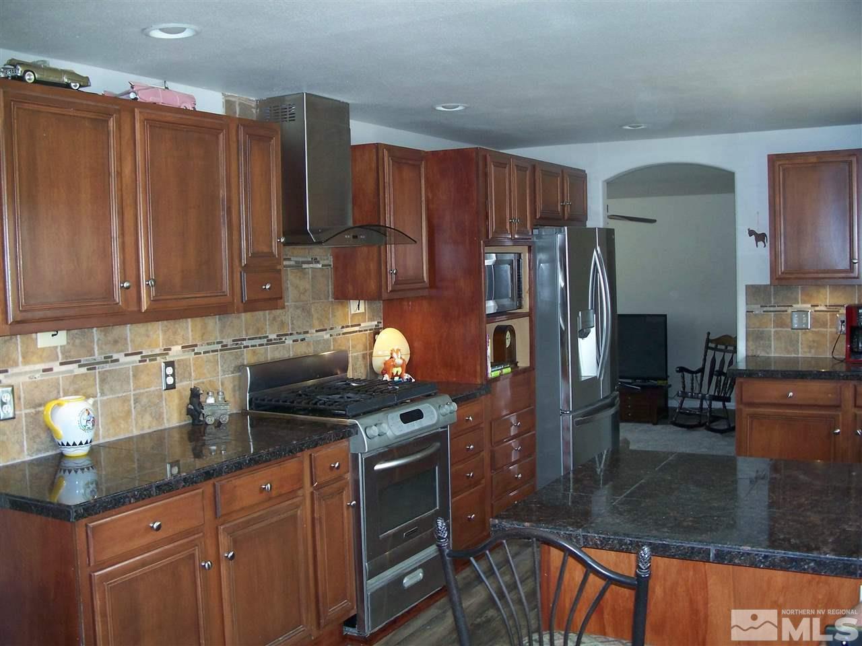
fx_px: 921
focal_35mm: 37
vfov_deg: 38.7
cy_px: 323
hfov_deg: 50.1
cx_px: 431
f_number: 2.8
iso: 200
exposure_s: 1/60
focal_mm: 7.8
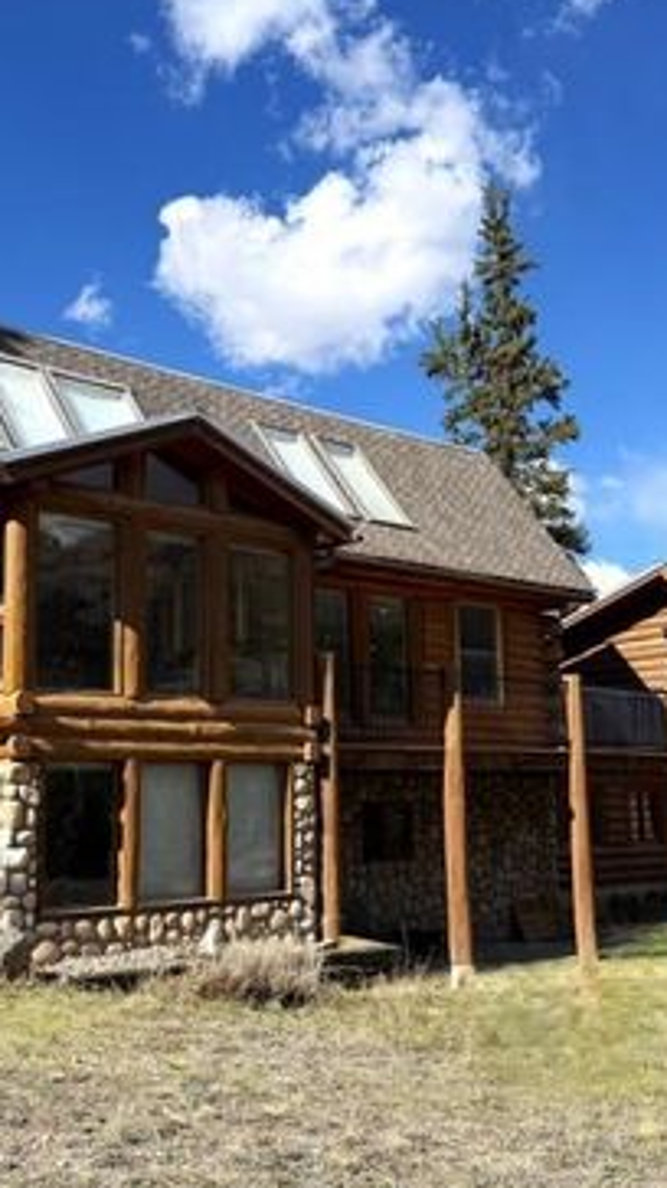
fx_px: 1133
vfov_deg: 55.3
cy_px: 594
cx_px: 373
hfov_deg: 32.8
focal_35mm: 36
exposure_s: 1/4673
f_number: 1.78
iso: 80
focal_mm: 6.76
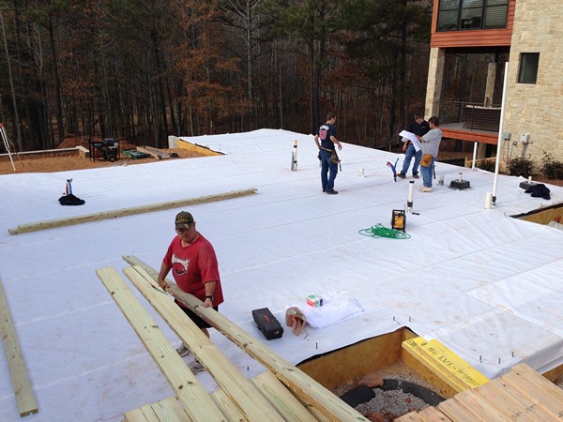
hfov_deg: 55.4
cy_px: 211
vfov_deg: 42.9
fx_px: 537
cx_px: 282
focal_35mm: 33
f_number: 2.4
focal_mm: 4.13
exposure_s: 1/1043
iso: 50
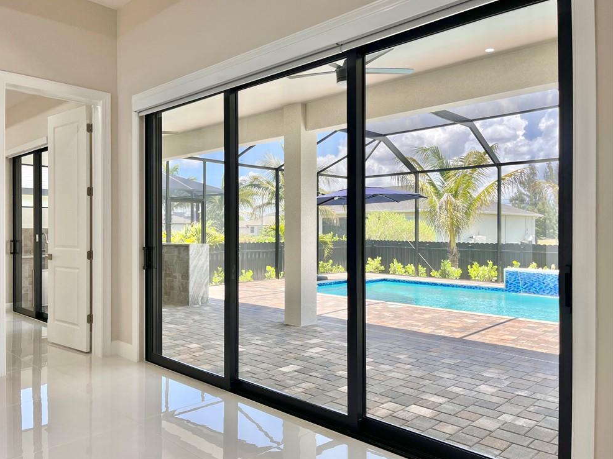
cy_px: 233
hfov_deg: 65.3
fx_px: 478
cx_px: 296
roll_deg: +0.2
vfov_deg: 51.3
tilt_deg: -1.2
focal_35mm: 27
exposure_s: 1/267
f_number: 1.6
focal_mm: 5.1
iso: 40
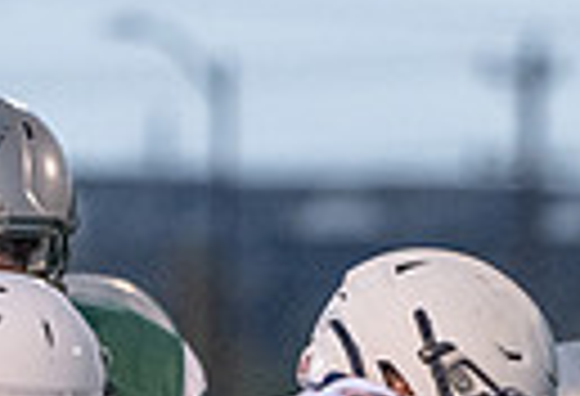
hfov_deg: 1.3
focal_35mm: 1606
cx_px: 676
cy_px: 760
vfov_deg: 0.9
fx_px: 26059
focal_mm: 282
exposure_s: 1/1000
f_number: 5.6
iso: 6400
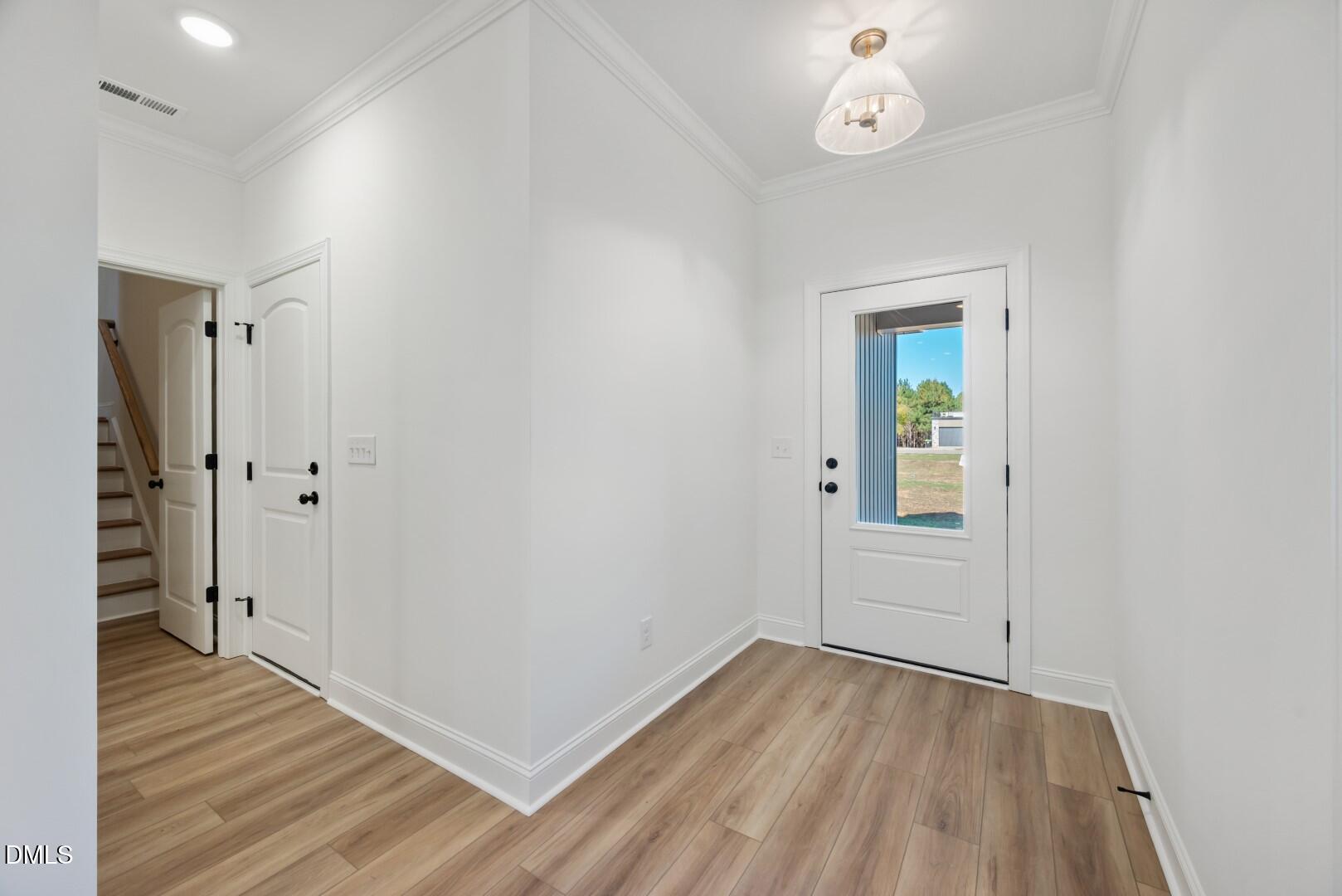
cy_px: 448
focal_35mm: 14
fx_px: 522
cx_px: 671
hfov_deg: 104.2
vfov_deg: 81.3
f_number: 8
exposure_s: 1/8
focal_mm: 14
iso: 320
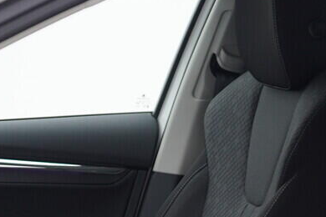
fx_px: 1204
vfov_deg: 9.9
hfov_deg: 15.4
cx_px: 178
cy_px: 370
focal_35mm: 133
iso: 125
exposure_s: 1/50
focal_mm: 24
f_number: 3.2
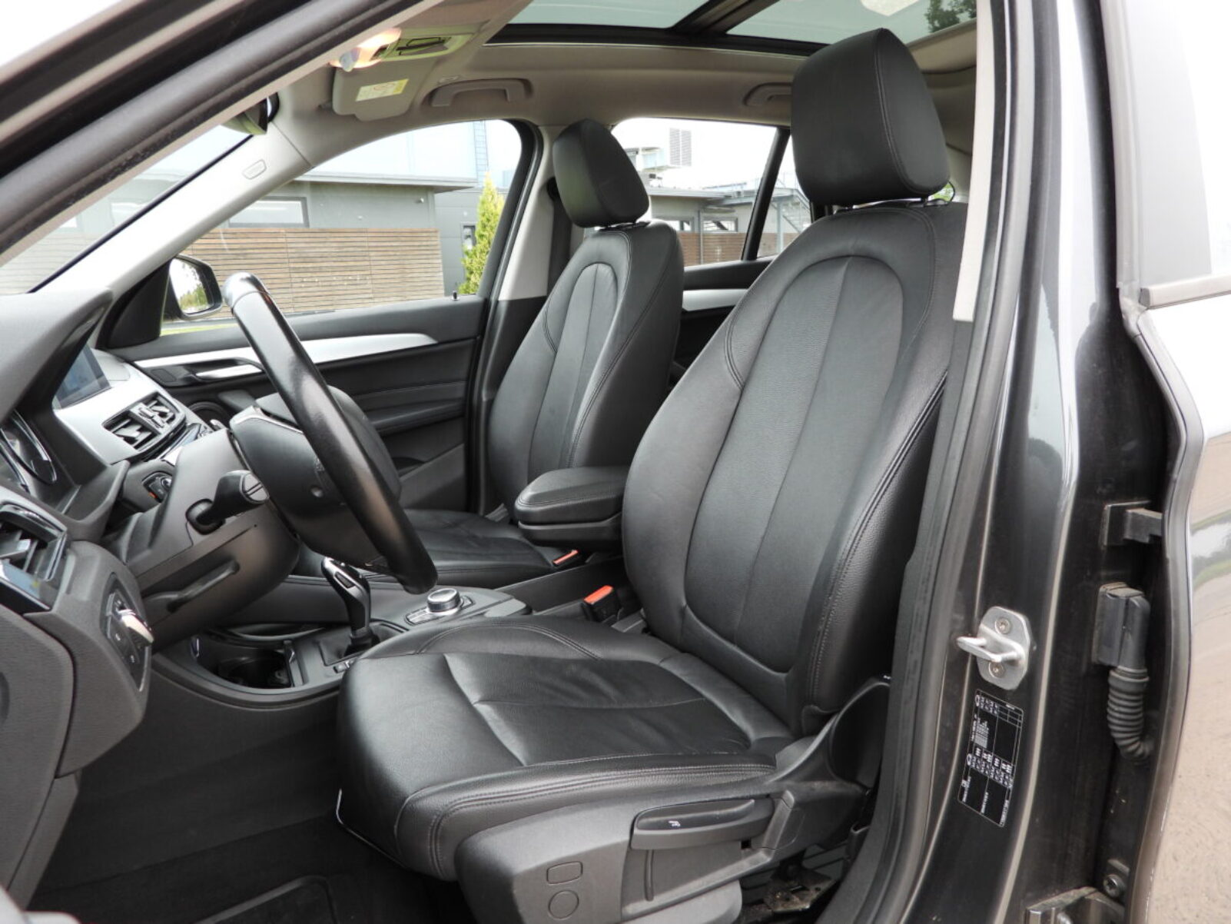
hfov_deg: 71.6
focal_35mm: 24
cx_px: 616
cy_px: 462
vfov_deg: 56.8
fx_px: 854
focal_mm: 4.3
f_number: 2.8
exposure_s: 1/80
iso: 100
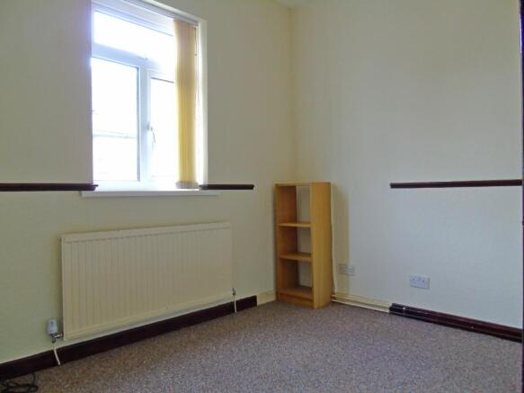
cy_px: 196
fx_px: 378
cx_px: 262
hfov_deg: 69.4
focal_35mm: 25
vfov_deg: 54.9
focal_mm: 4.4
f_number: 3.4
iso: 160
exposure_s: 1/30
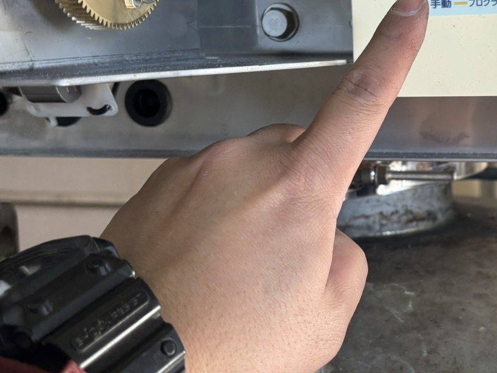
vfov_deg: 22.5
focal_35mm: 65
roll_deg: -1.2
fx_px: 933
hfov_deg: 28.9
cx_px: 430
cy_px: 143
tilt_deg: -10.1
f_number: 1.6
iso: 100
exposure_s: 1/100
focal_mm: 5.96
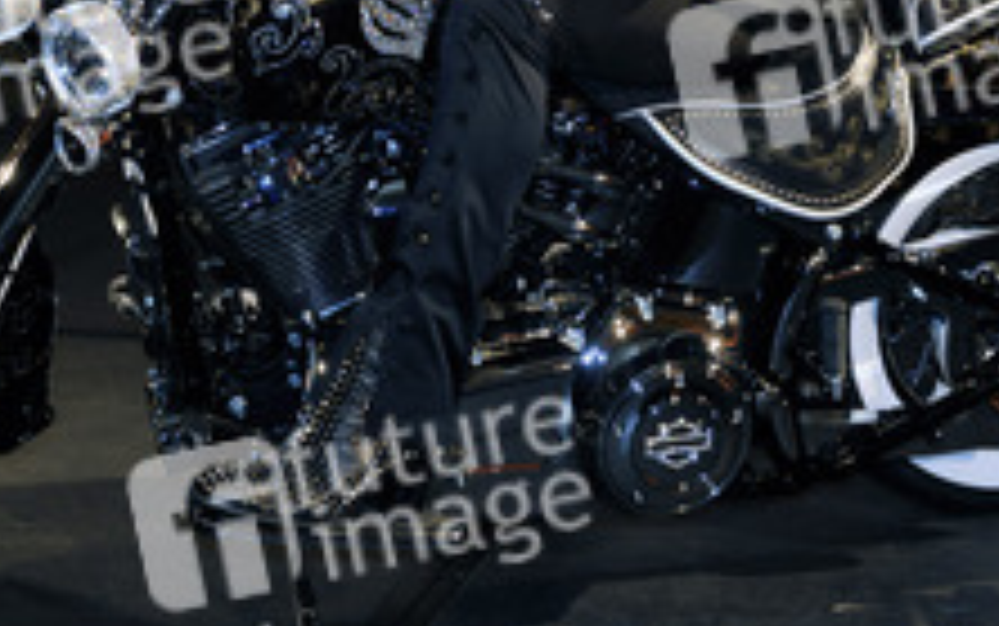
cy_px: -171
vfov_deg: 13.7
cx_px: 493
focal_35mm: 92
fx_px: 2506
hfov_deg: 22.5
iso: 1000
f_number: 5
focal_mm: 50
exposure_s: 1/100
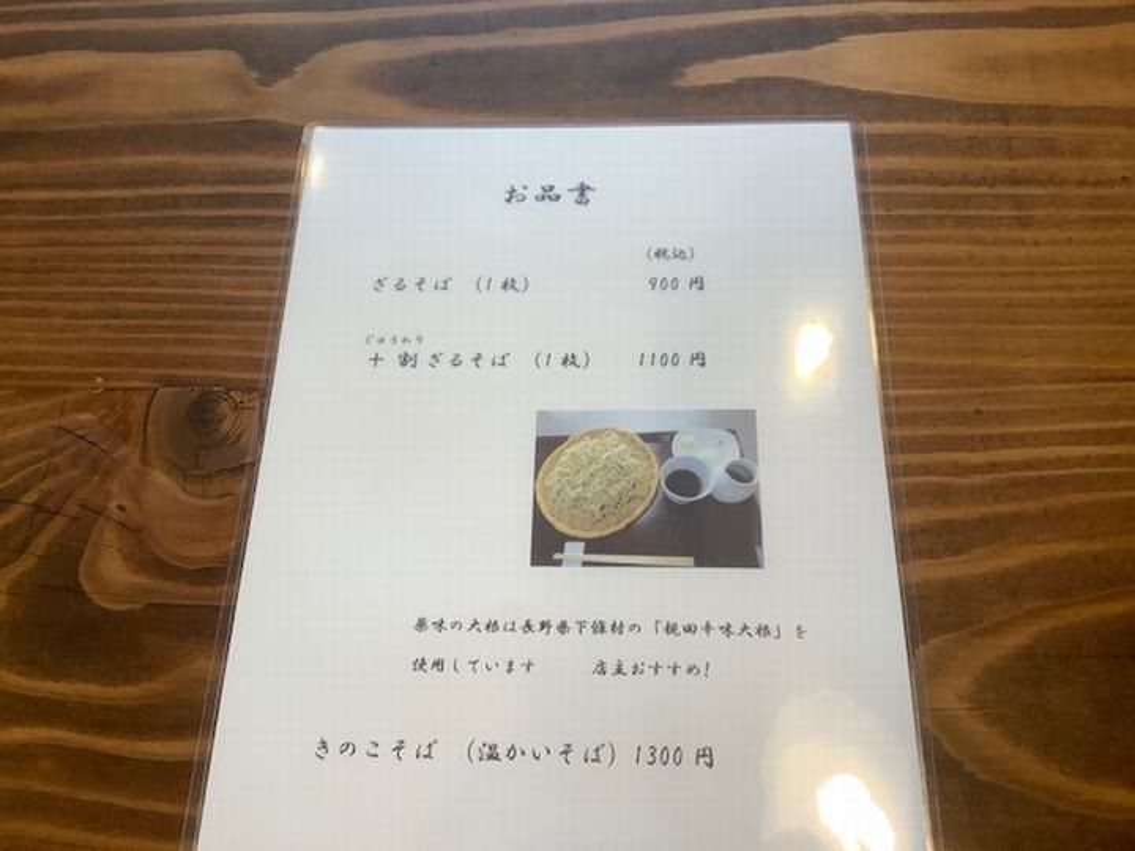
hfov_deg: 58.4
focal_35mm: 31
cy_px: 426
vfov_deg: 45.4
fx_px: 1016
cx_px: 568
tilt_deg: -66.0
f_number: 2.4
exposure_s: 1/60
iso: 80
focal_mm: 3.3
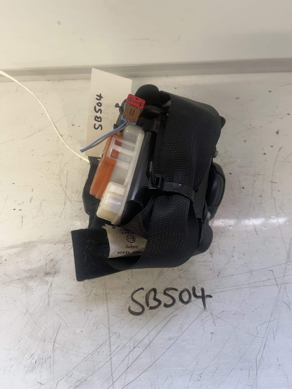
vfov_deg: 67.3
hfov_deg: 53.1
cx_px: 146
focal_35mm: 26
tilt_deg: -65.1
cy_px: 194
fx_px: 292
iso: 80
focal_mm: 5.1
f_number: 1.6
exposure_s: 1/50
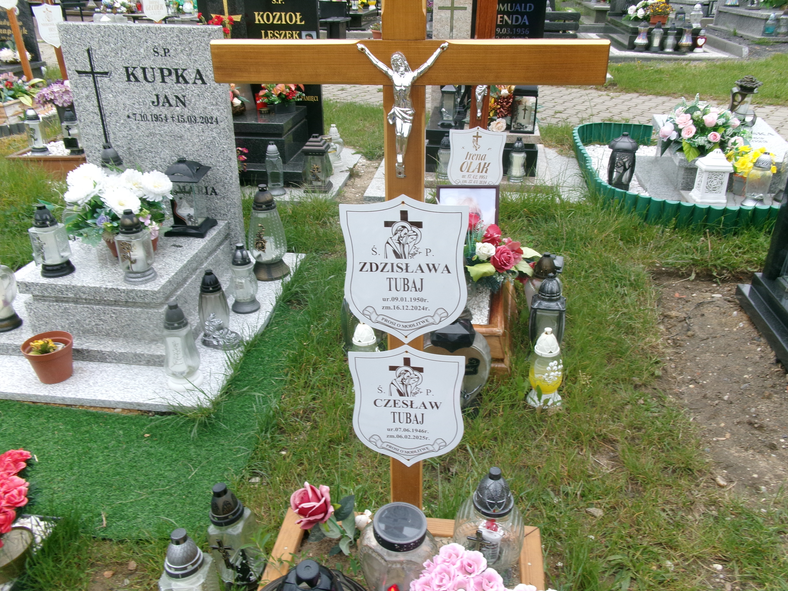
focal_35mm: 28
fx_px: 637
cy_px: 296
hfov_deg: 63.4
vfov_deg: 49.7
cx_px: 394
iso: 100
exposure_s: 1/34
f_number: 10.8
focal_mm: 5.1
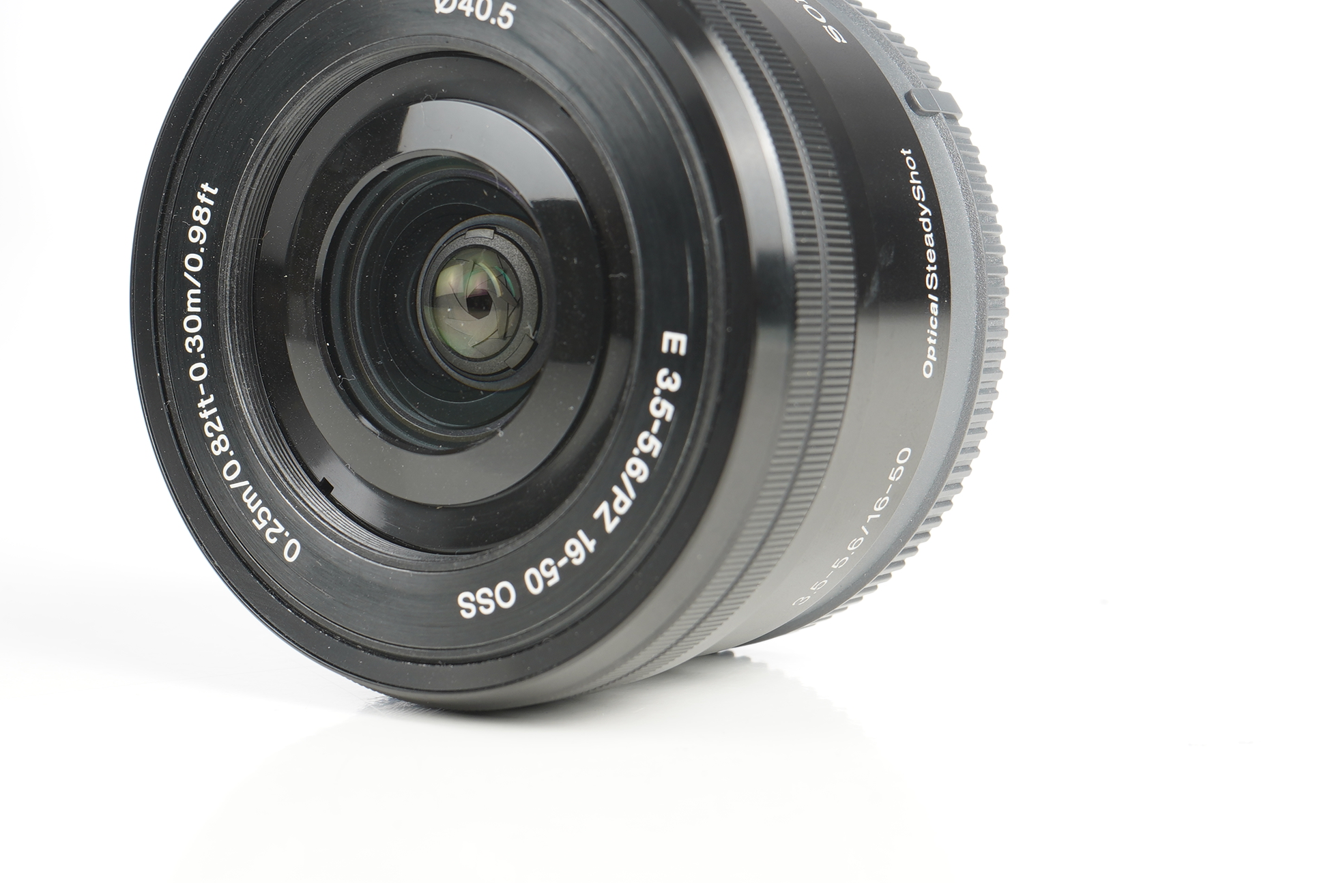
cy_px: 330
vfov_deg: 16.0
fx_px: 3133
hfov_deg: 23.9
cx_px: 571
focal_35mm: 85
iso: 200
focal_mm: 55
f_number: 11
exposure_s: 1/200
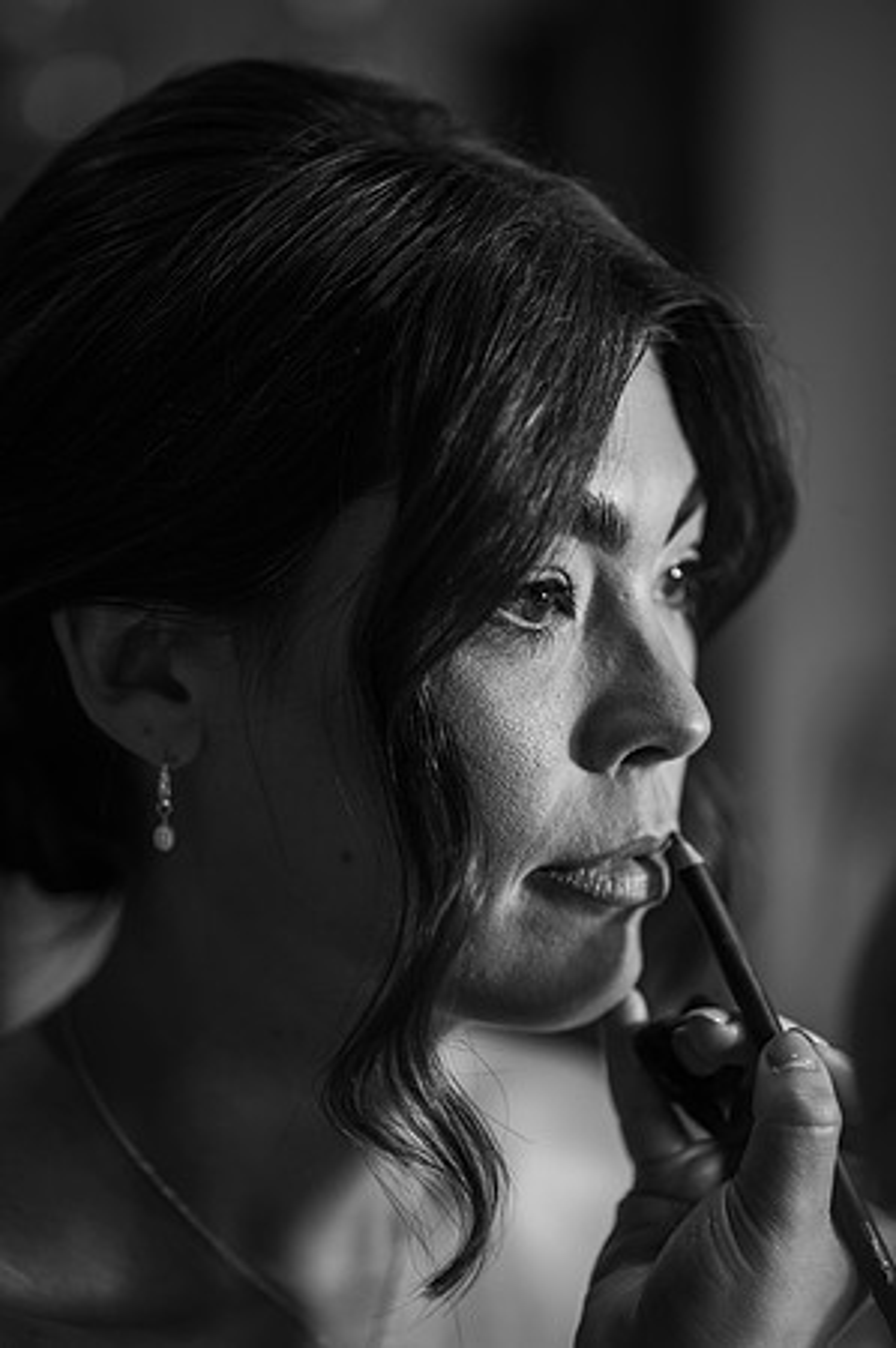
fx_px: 3180
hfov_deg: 16.0
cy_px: 674
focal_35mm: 85
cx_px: 448
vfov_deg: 23.9
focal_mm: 85
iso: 180
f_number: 1.8
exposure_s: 1/200
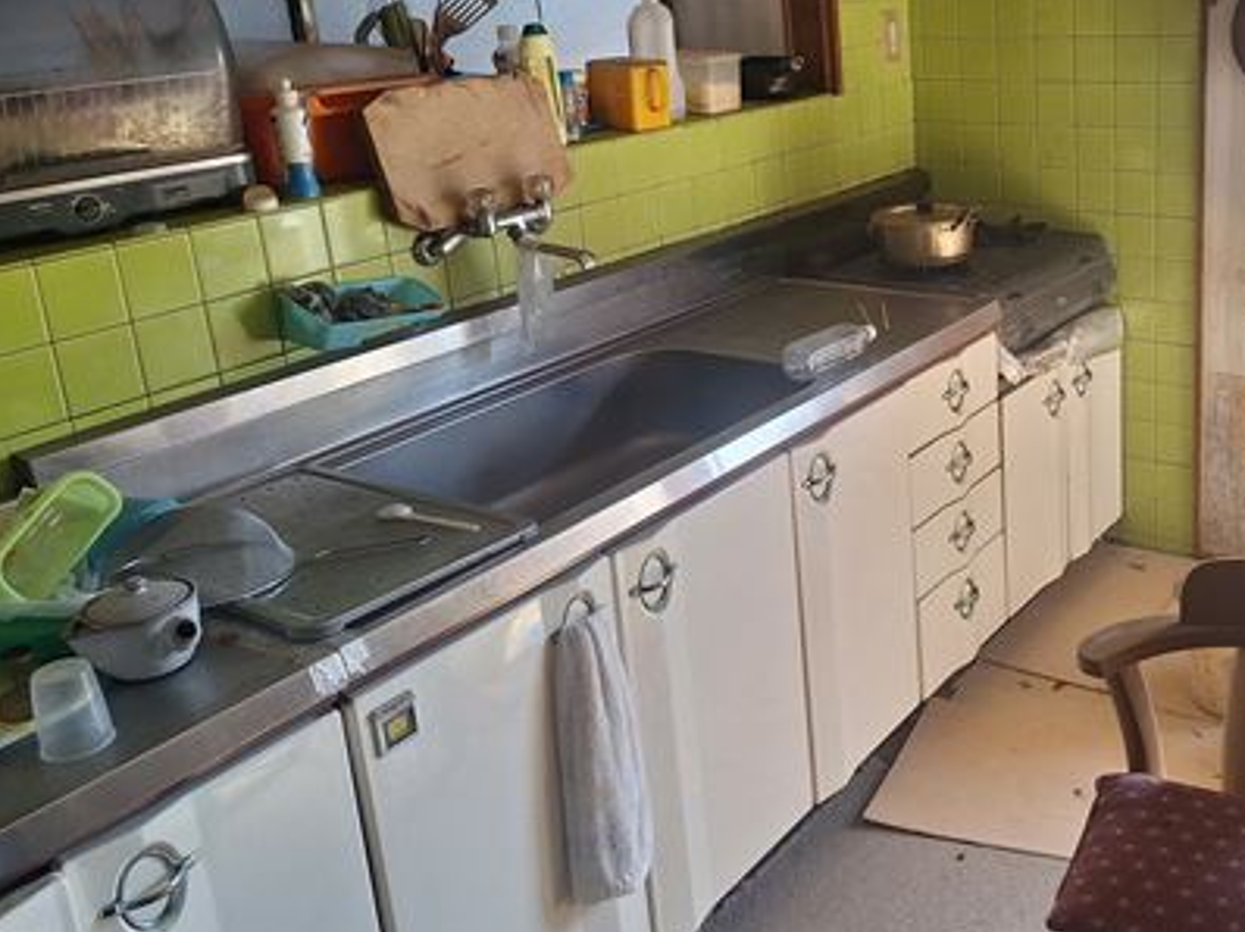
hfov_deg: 48.1
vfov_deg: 38.4
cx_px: 942
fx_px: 1330
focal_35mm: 37
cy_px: 347
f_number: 1.8
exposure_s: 1/100
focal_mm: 5.54
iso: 50
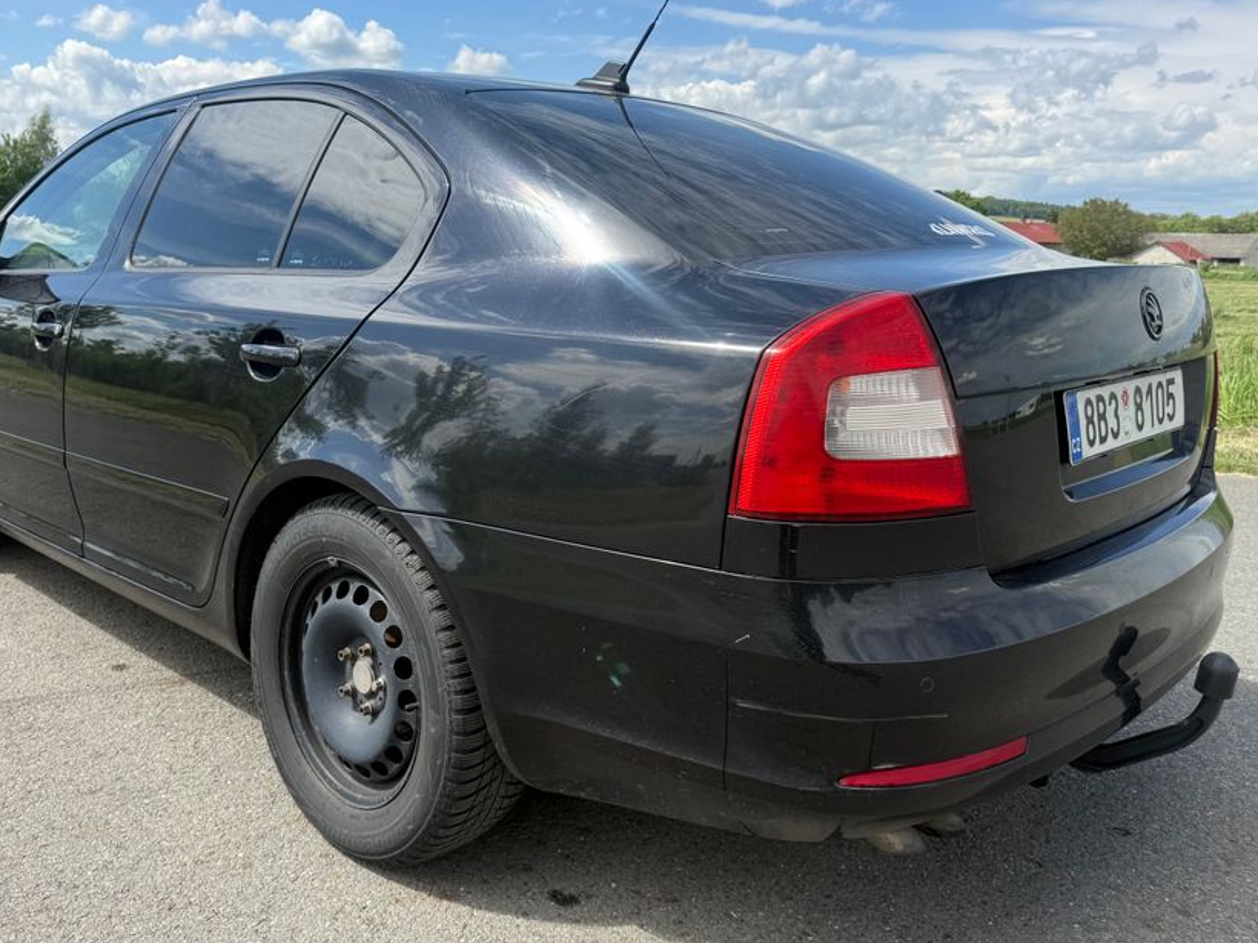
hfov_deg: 59.9
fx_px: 1090
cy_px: 447
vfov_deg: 46.8
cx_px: 601
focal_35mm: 30
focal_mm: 6.76
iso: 80
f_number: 1.78
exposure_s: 1/3425
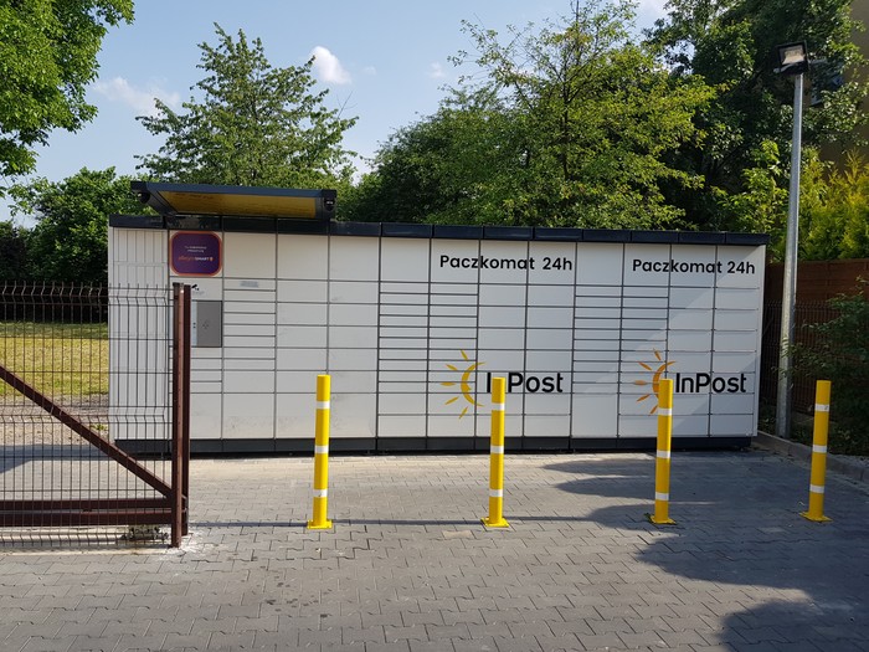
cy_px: 326
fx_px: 653
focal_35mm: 26
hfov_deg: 67.3
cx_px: 434
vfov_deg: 53.1
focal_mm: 4.2
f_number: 1.7
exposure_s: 1/1680
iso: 40
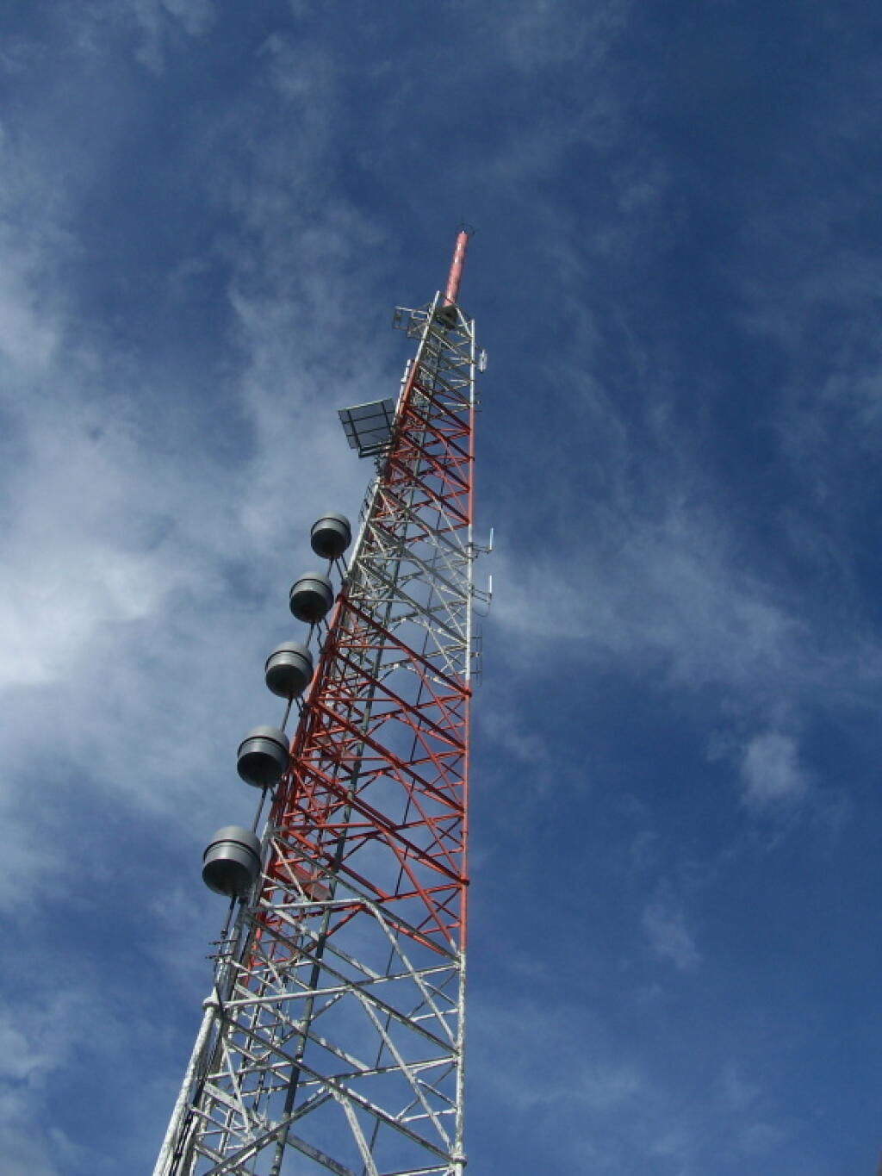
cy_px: 588
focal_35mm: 38
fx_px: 1291
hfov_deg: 37.7
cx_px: 441
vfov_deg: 49.0
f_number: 5.6
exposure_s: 1/640
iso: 80
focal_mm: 6.3
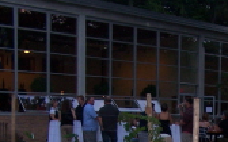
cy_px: 197
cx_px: 212
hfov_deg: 18.9
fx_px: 671
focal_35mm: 108
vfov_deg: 11.7
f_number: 2.8
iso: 140
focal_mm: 6.3
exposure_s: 1/60
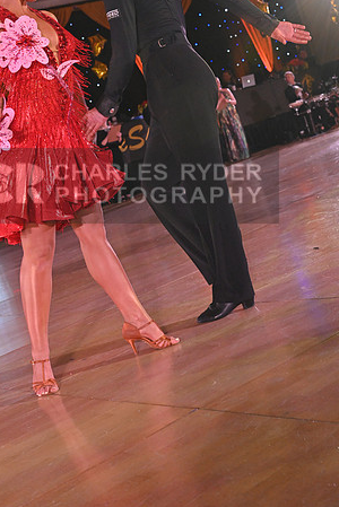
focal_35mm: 62
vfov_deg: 32.2
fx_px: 874
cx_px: 124
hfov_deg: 21.9
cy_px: 186
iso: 3200
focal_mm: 48
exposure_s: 1/320
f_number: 6.3
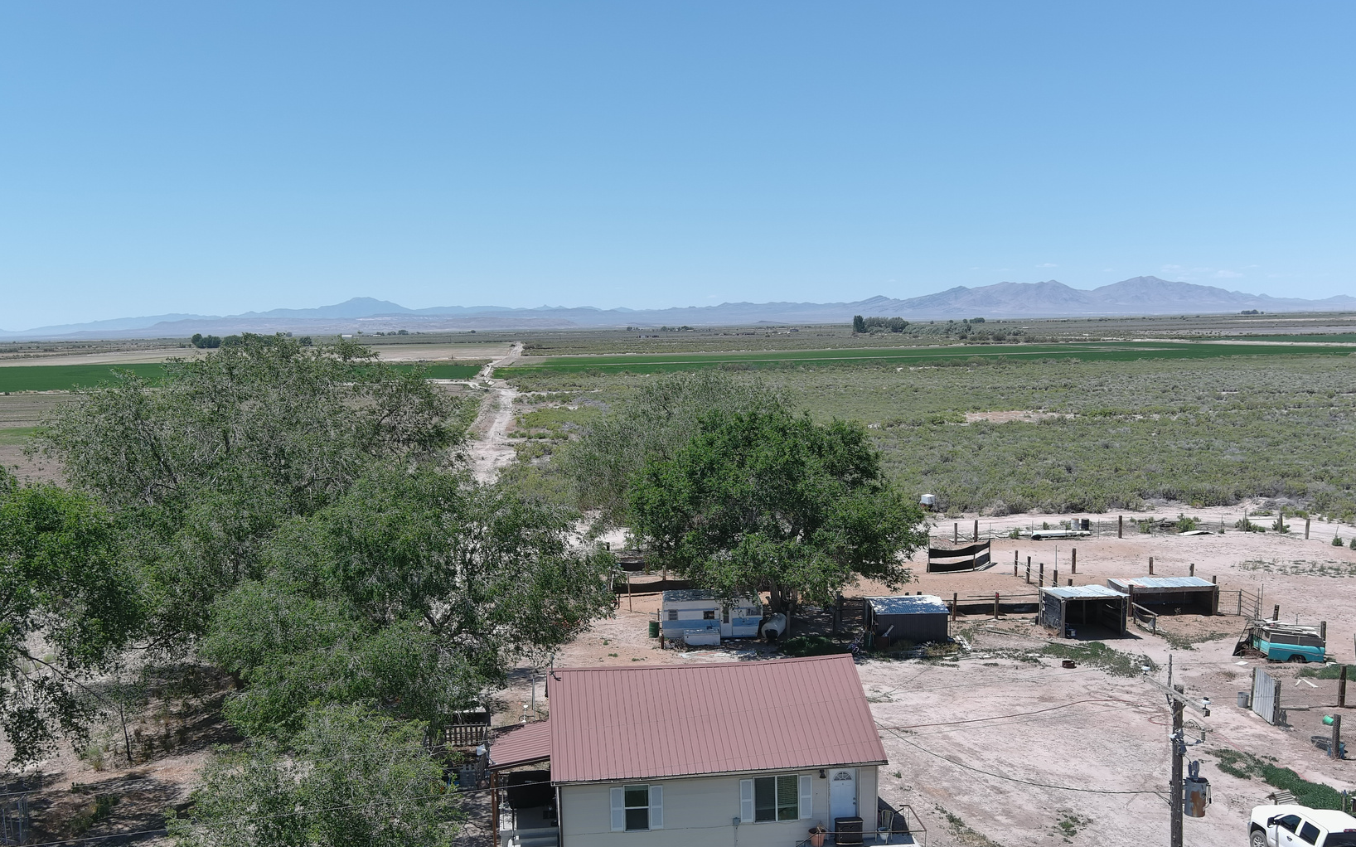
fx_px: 1367
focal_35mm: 37
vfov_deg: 34.2
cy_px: 544
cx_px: 661
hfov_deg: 52.7
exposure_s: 1/1250
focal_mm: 10.13
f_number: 2.8
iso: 100
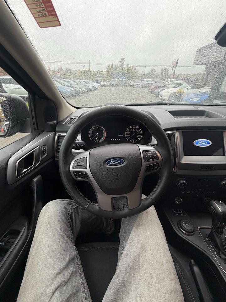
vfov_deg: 102.1
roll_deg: -0.6
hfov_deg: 85.7
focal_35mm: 14
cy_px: 151
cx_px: 113
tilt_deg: -29.7
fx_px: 122
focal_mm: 2.22
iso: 100
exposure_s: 1/121
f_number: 2.2
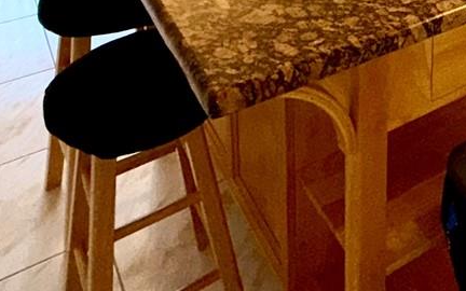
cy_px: -218
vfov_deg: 18.8
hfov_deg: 31.4
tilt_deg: -10.0
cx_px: 549
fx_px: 699
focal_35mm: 55
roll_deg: -3.2
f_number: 2.2
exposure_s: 1/122
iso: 80
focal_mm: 2.22
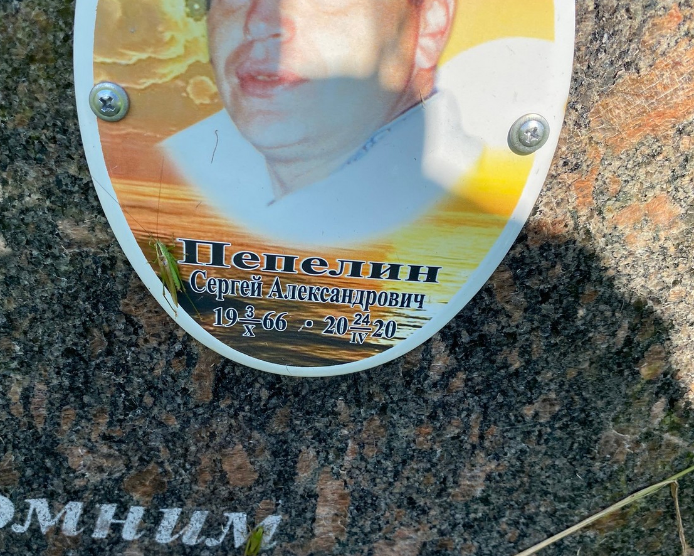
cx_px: 303
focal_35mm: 33
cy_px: 334
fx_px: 678
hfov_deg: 54.1
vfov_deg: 44.3
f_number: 1.8
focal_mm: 4.25
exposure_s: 1/2141
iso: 32
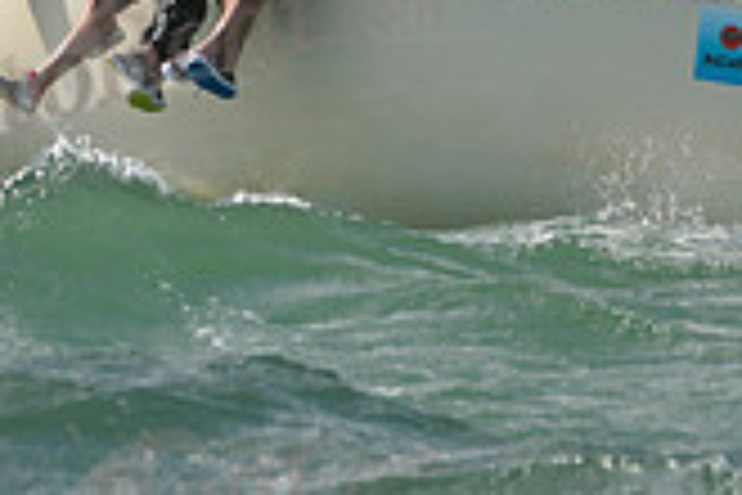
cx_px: 679
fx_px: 15230
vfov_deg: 1.9
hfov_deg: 2.8
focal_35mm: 739
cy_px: -232
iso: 280
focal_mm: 210
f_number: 7.1
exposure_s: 1/1600
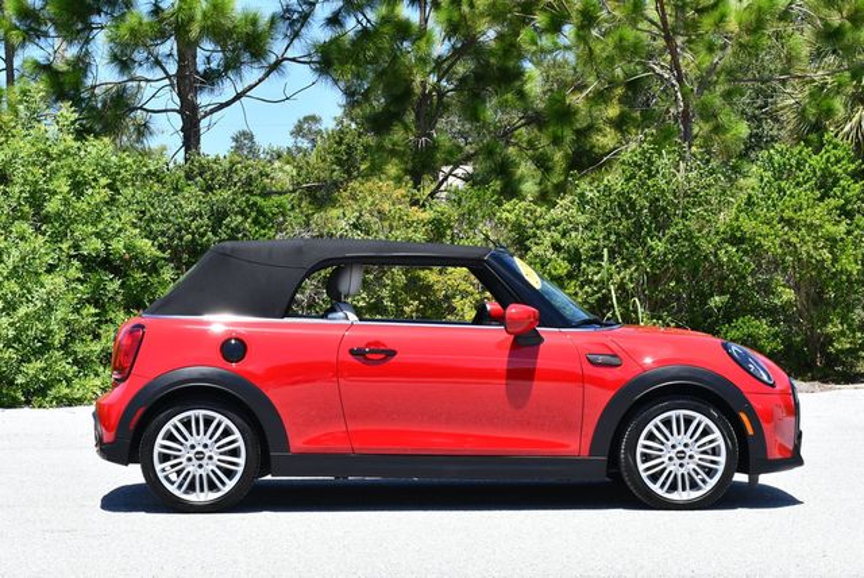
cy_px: 289
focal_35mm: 88
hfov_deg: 23.1
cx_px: 432
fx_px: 2114
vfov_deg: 15.6
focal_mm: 44
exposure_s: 1/250
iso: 160
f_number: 8
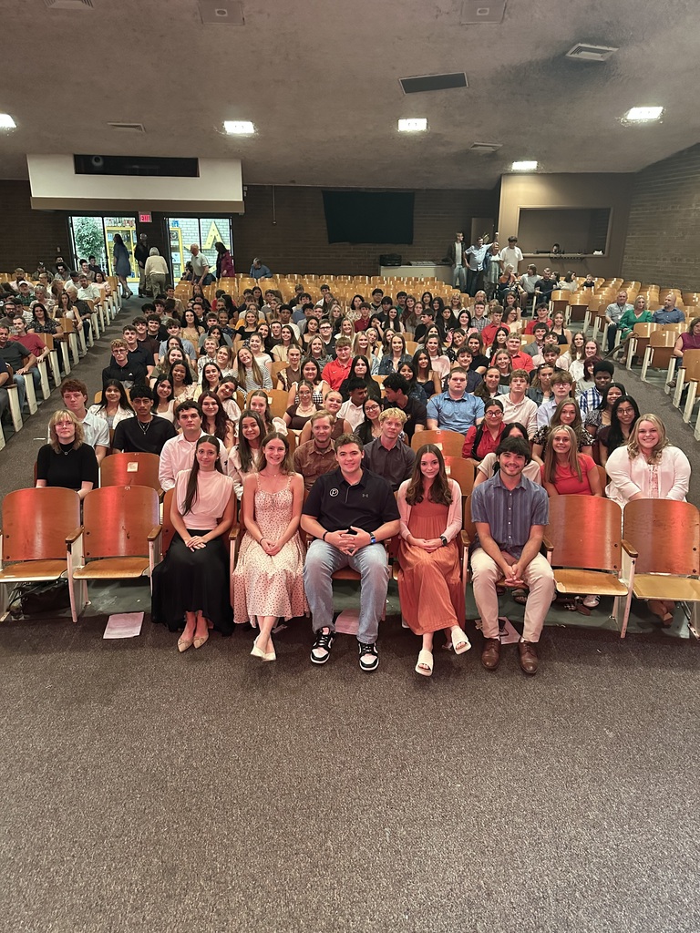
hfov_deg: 56.8
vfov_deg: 71.6
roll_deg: -1.7
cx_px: 350
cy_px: 466
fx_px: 647
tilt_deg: -18.4
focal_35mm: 24
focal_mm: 6.86
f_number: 1.78
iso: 1000
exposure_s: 1/30
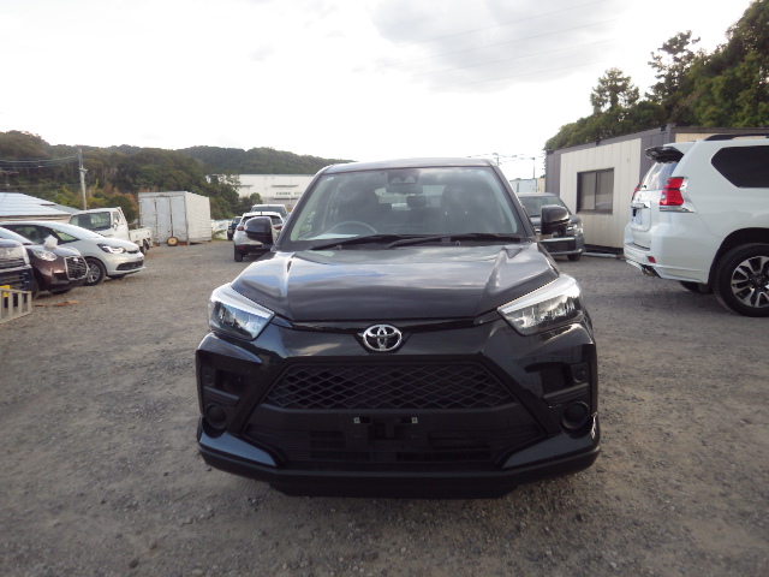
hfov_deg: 69.4
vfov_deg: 54.9
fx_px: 555
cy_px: 288
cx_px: 384
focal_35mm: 25
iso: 250
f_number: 2
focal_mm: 4.5
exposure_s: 1/640
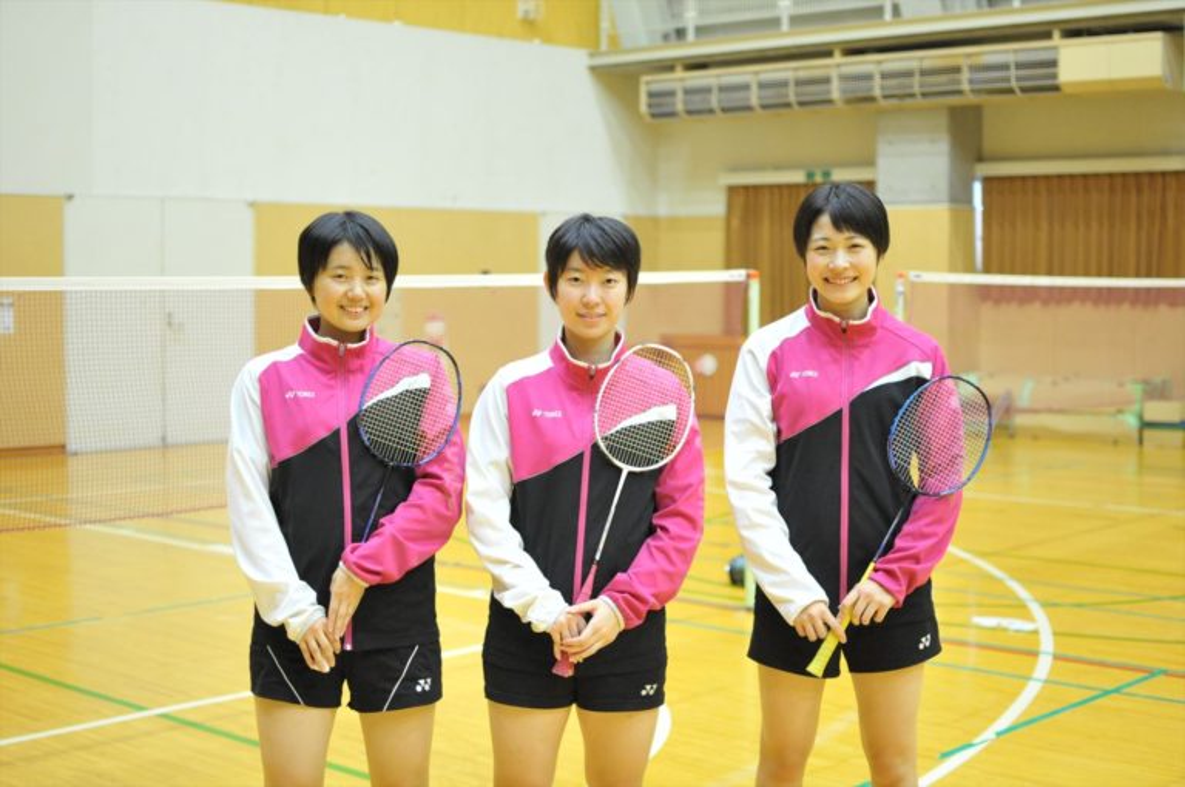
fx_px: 1726
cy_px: 394
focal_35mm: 52
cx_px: 592
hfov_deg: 37.9
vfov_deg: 25.7
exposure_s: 1/160
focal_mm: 35
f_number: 1.8
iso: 1600
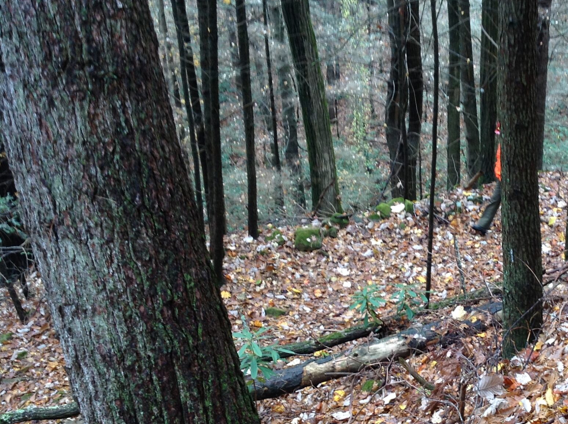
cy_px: 300
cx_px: 470
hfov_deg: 32.2
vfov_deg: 25.0
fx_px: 950
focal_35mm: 58
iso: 64
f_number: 2.4
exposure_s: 1/20
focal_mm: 4.28
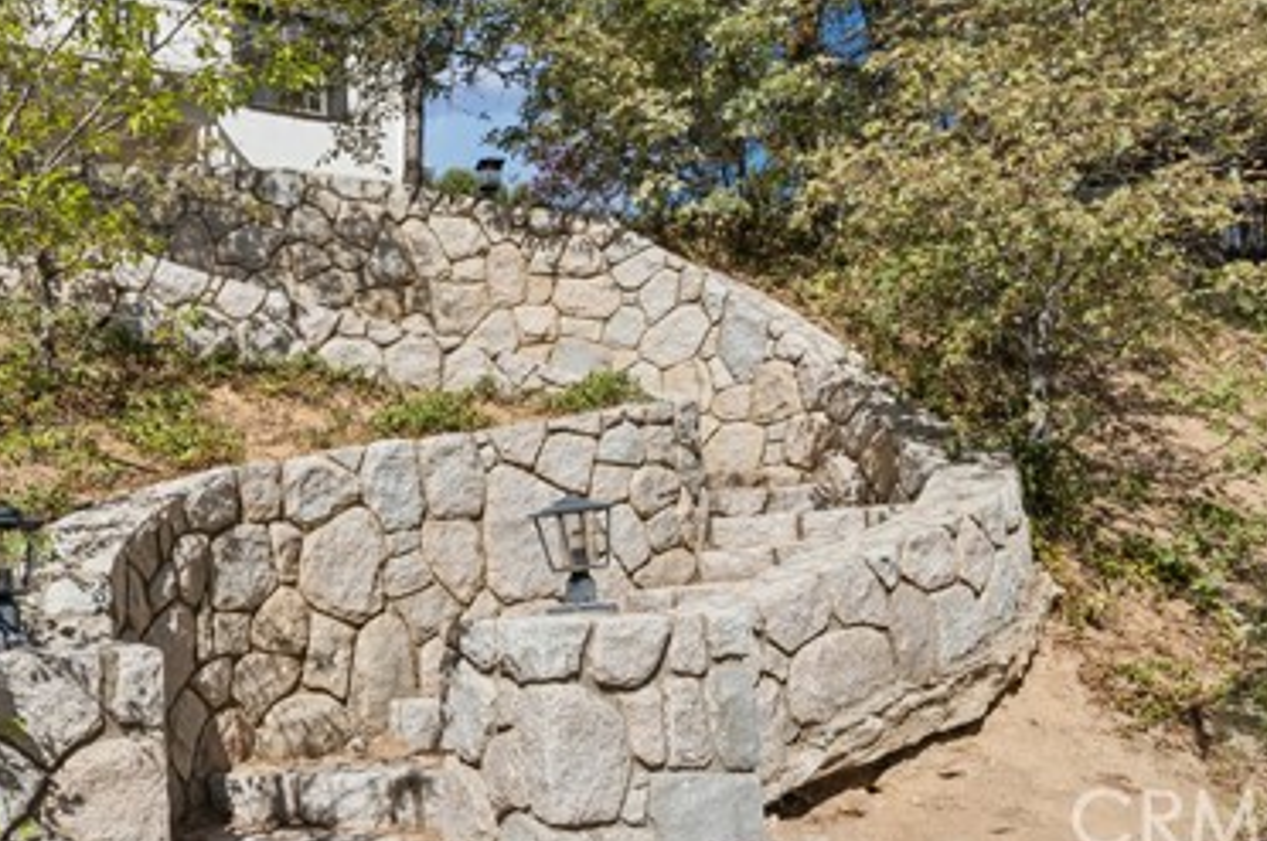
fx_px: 1096
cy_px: 143
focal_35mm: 31
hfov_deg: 56.7
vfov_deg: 39.9
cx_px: 300
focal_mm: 18.1
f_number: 22
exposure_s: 1/40
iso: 100
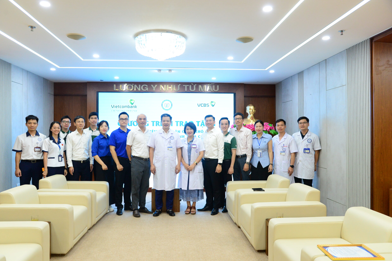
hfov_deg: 65.5
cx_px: 190
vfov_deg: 46.4
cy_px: 134
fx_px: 305
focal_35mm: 28
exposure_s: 1/160
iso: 2500
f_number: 5
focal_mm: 27
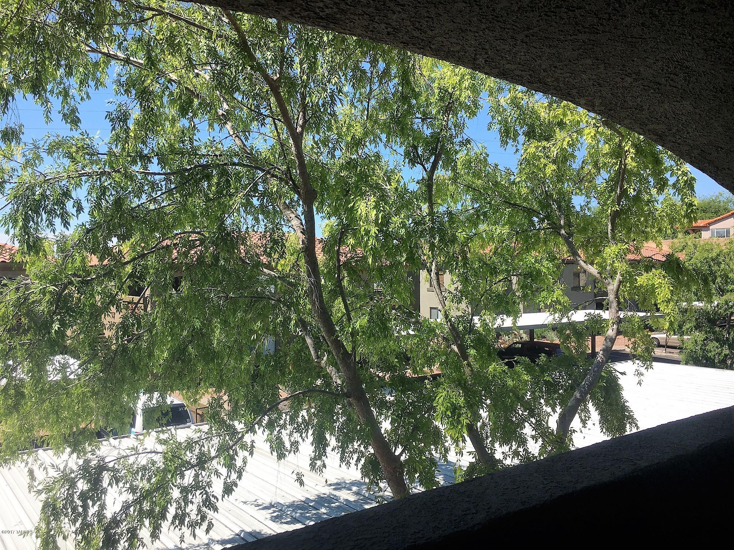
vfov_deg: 48.2
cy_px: 275
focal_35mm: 29
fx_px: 615
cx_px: 367
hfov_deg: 61.7
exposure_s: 1/1425
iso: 25
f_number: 2.2
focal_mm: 4.15
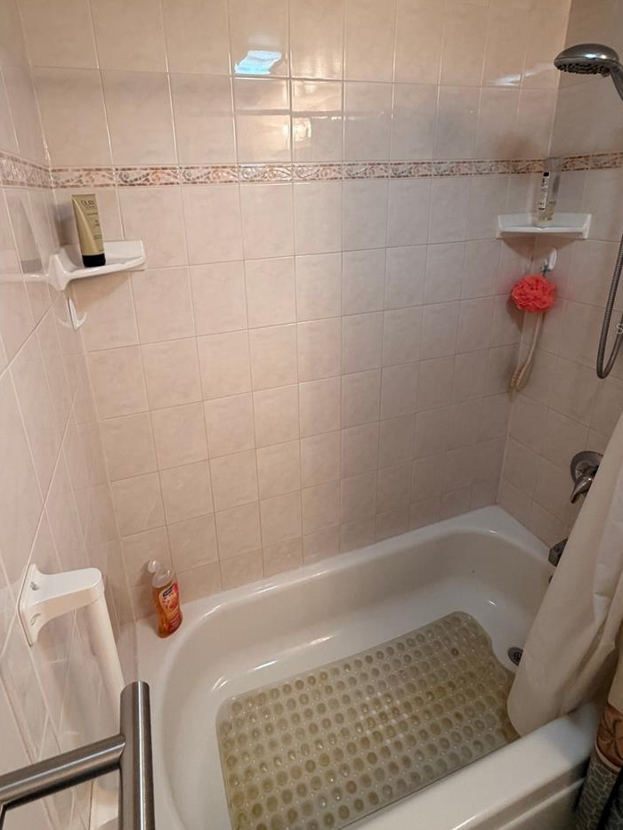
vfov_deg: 86.5
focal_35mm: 18
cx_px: 279
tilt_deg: -17.0
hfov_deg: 71.4
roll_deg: +1.3
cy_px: 328
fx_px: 432
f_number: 2.2
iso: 200
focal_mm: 2.22
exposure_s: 1/60
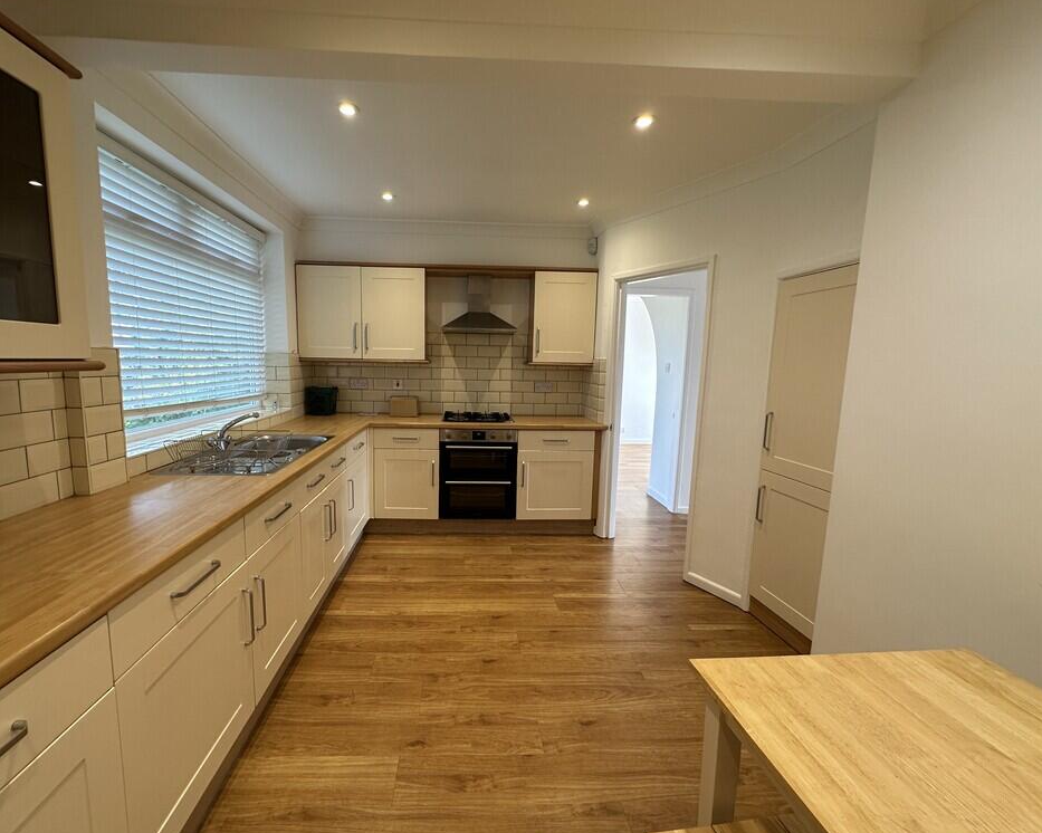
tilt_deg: -6.6
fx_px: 462
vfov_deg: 84.0
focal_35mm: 15
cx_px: 481
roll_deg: -0.7
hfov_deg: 96.6
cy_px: 419
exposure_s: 1/100
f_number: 2.2
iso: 125
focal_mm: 2.22
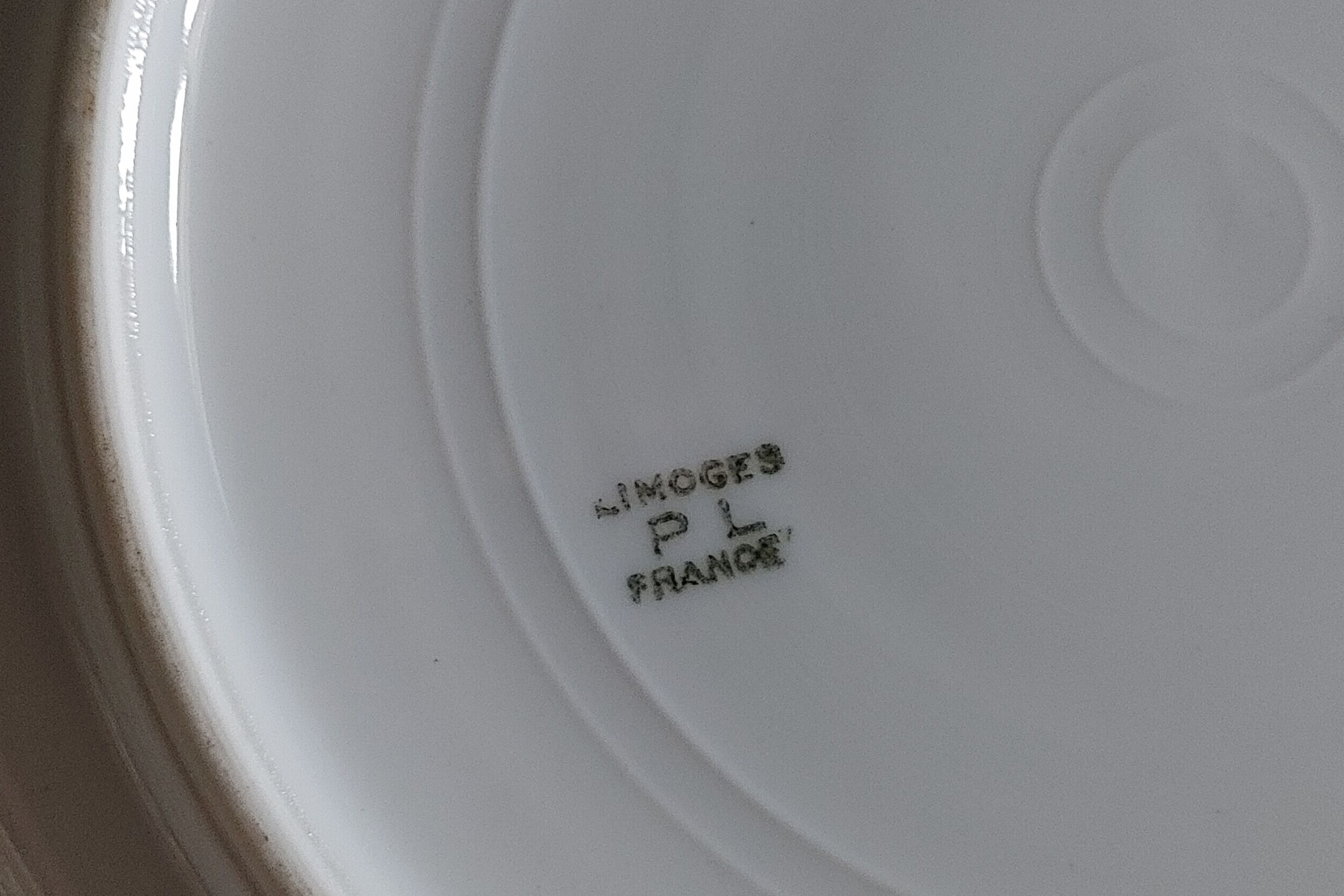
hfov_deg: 35.0
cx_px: 667
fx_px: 2128
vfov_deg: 23.8
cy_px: 480
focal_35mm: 57
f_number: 1.8
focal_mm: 4.81
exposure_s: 1/60
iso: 300
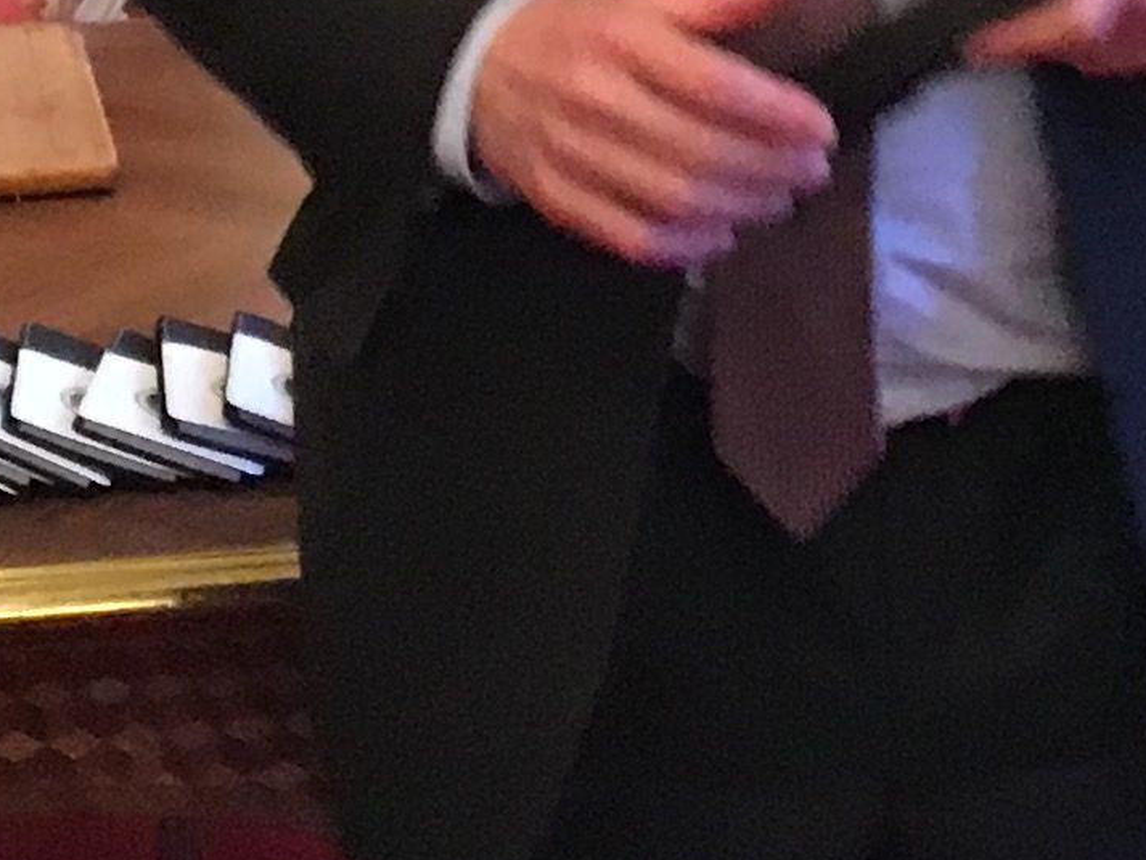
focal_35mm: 164
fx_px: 5430
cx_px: 934
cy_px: -961
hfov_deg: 12.0
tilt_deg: -2.4
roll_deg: +0.1
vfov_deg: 8.5
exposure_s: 1/17
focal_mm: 4.15
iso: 250
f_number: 2.2
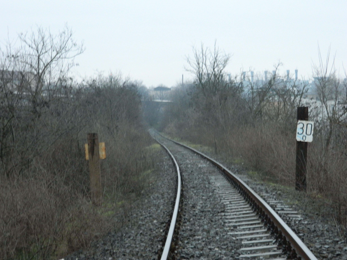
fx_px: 1032
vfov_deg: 14.4
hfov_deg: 19.1
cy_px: 130
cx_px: 174
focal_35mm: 103
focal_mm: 18.6
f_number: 4.5
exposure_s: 1/25
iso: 400
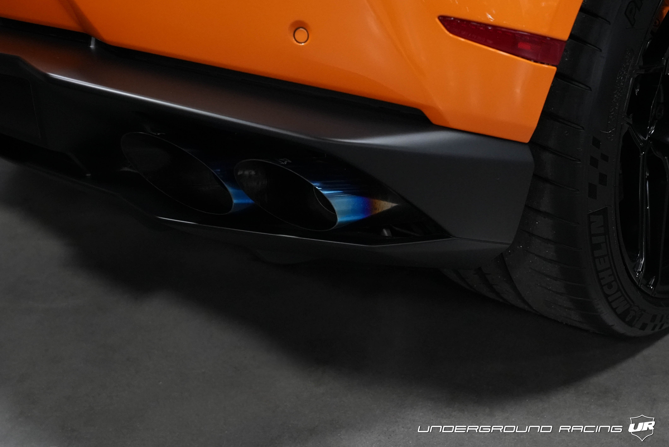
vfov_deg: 29.9
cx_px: 334
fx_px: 837
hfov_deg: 43.6
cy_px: 224
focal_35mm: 45
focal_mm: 45
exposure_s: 1/160
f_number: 5
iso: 12800
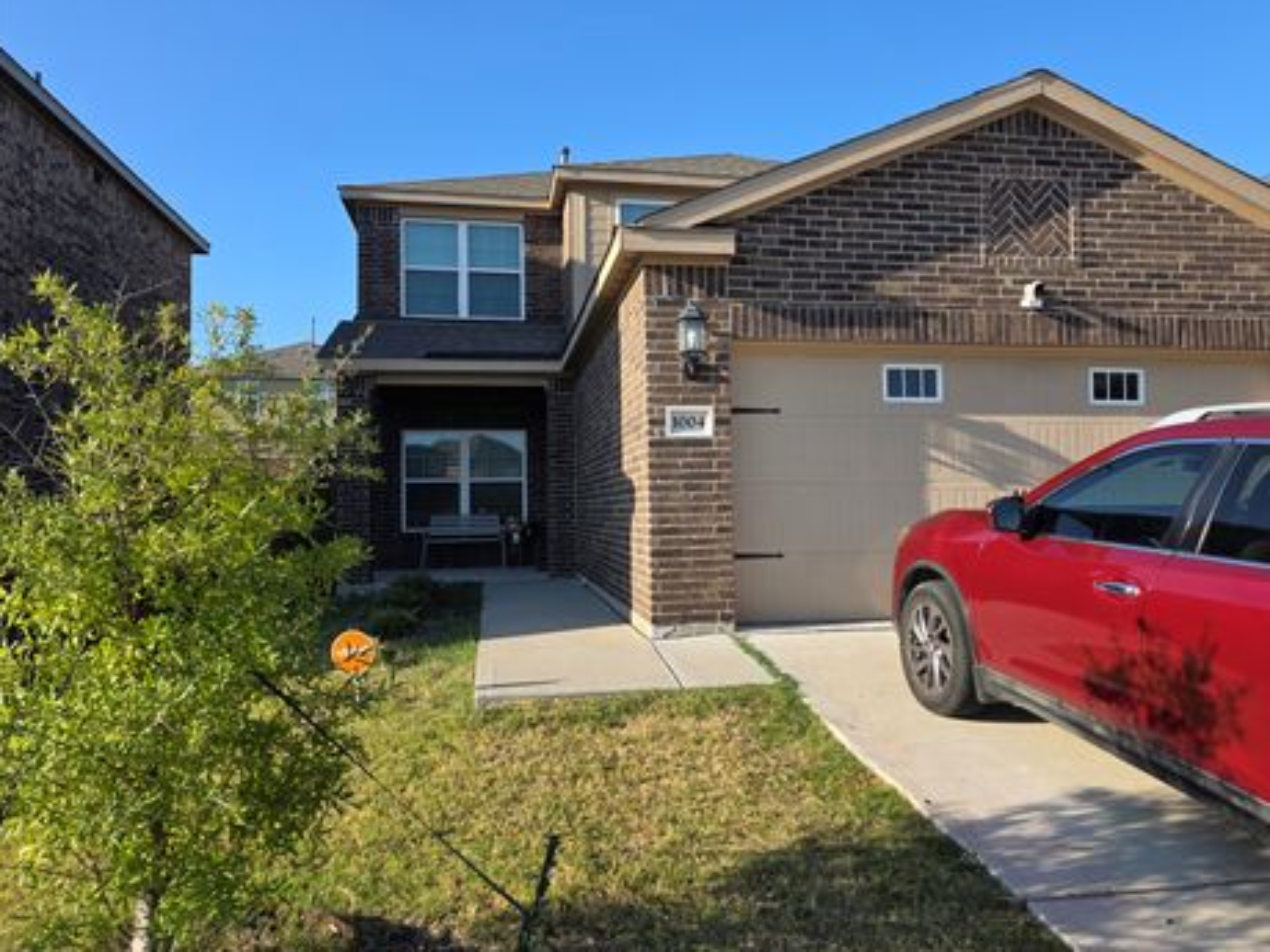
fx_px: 917
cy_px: 465
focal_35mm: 25
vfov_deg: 54.9
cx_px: 679
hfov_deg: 69.3
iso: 80
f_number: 1.7
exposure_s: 1/2805
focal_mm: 6.3
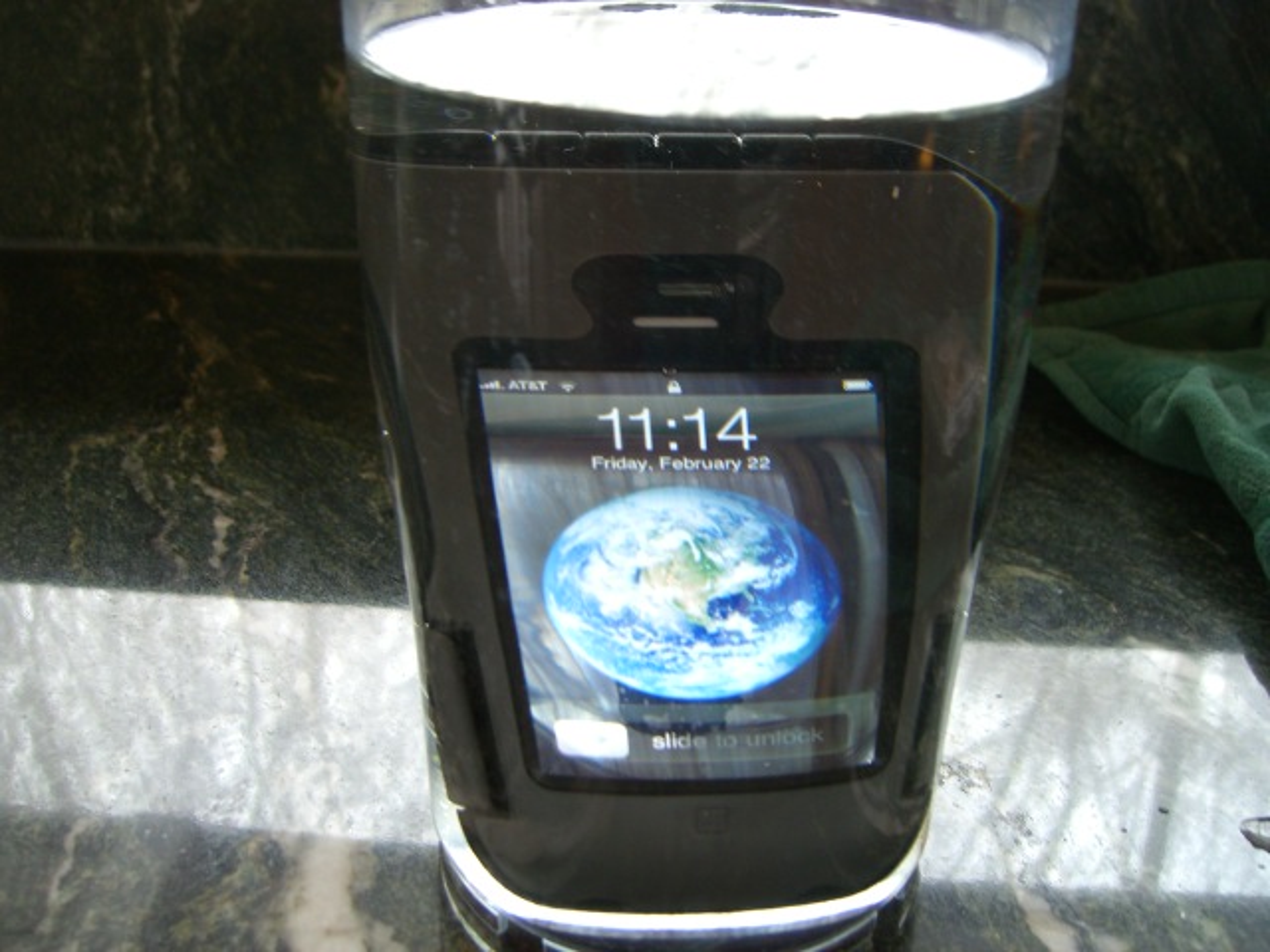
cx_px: 635
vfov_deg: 37.7
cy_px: 476
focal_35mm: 38
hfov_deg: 49.0
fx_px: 1394
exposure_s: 1/15
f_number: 2.8
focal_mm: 7.9
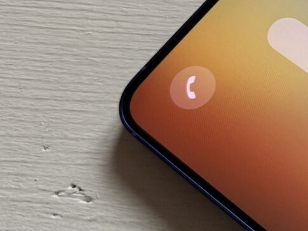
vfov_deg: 18.8
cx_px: 417
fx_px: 676
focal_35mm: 76
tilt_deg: -64.5
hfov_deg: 22.5
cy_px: -4
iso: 160
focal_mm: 6.76
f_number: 1.78
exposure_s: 1/120
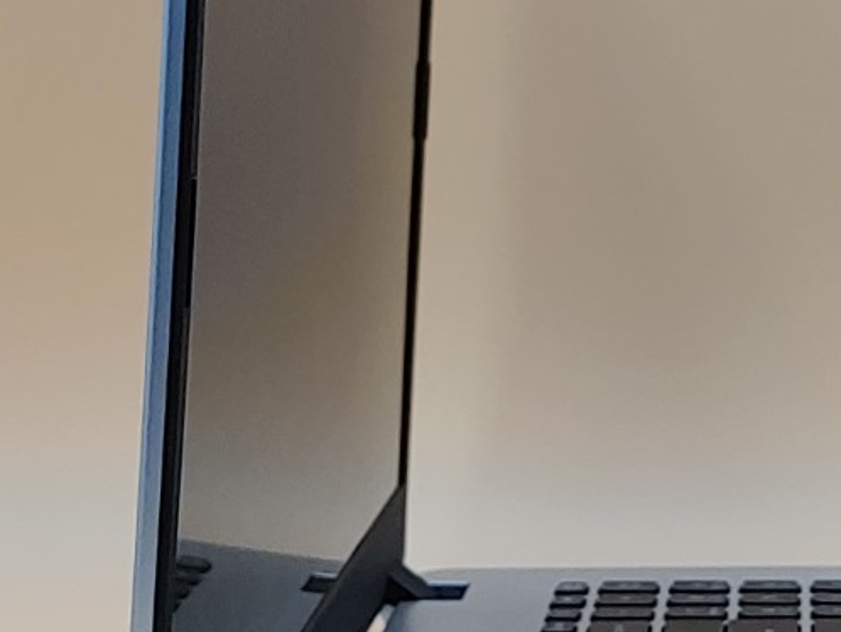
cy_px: 306
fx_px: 3233
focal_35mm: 133
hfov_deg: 14.5
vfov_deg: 11.2
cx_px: 878
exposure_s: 1/104
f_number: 1.8
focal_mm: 4.36
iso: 50
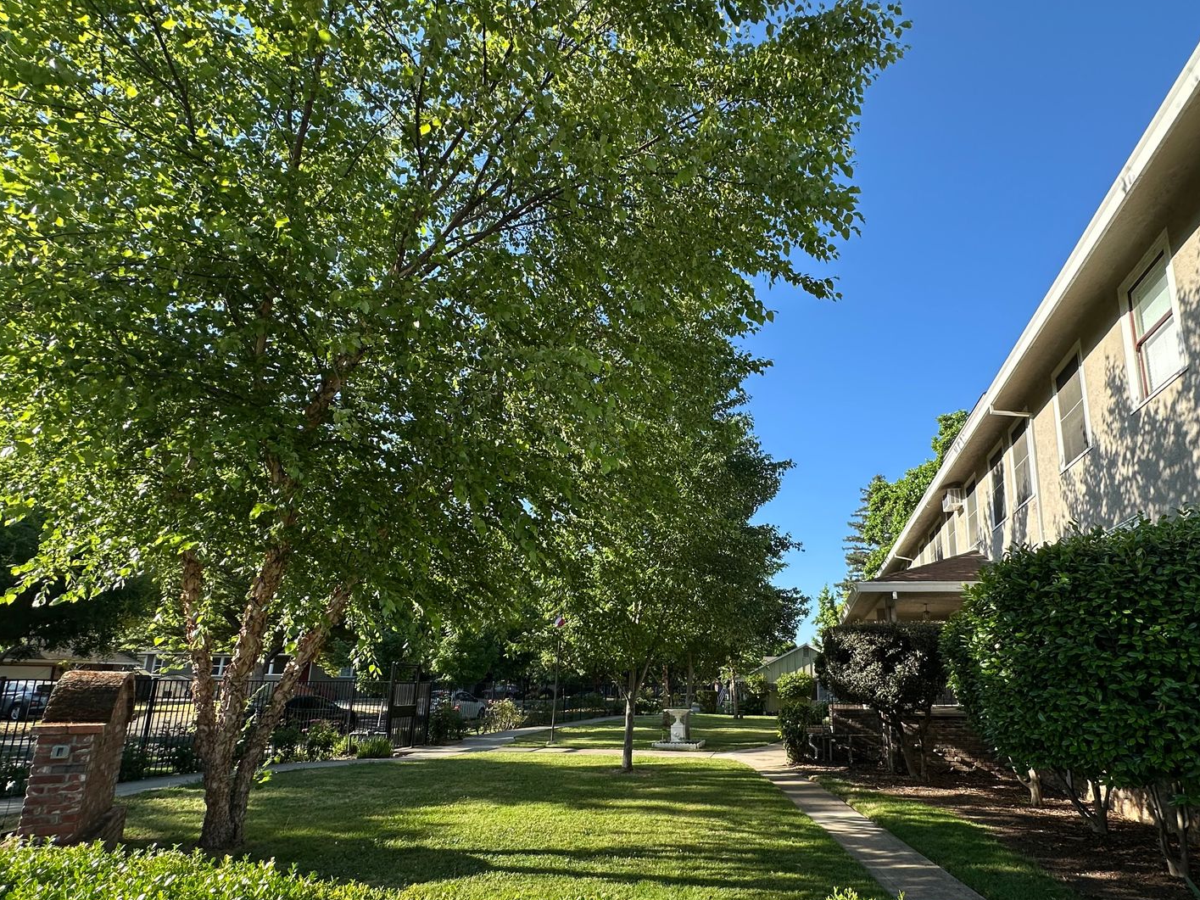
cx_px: 714
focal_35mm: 19
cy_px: 543
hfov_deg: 83.7
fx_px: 659
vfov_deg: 68.0
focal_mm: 2.22
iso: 40
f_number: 2.2
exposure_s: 1/535
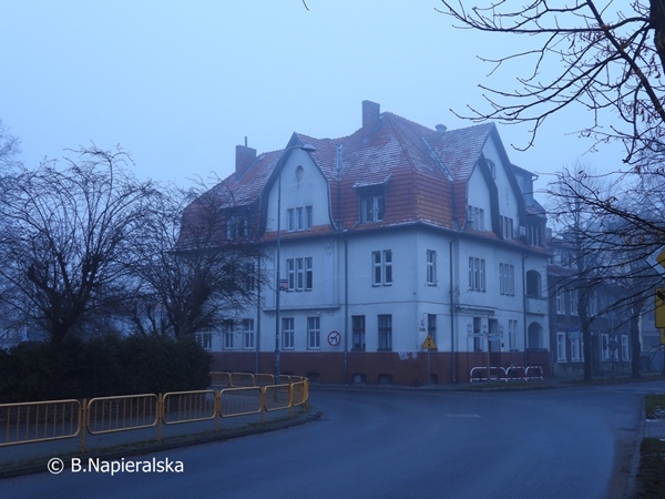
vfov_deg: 32.9
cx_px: 332
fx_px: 845
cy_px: 250
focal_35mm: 44
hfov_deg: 42.9
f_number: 3.2
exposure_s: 1/80
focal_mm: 7.9
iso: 100
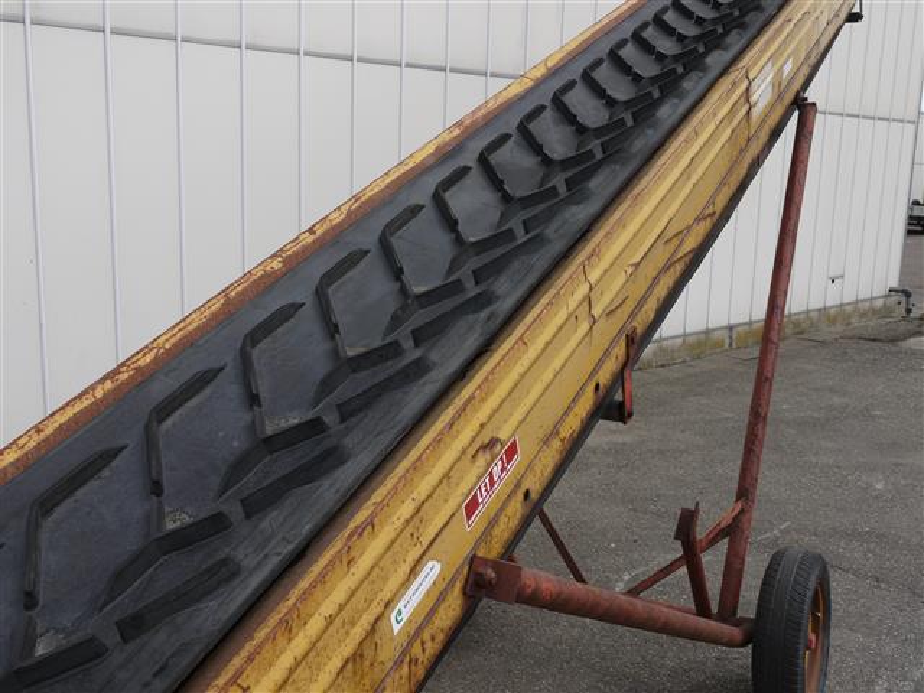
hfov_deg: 51.4
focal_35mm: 36
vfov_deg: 39.7
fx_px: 961
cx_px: 462
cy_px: 346
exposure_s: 1/320
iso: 100
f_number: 8
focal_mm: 18
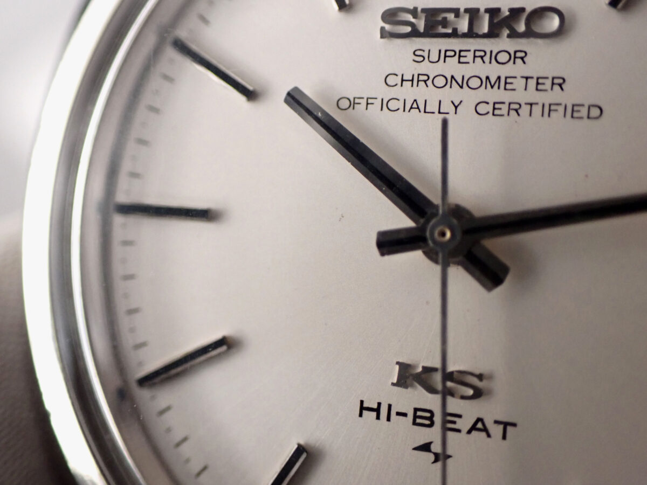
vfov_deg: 30.9
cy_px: 242
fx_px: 878
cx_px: 324
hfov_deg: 40.4
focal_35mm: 47
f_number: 3.1
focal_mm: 8.4
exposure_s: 1/160
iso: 800
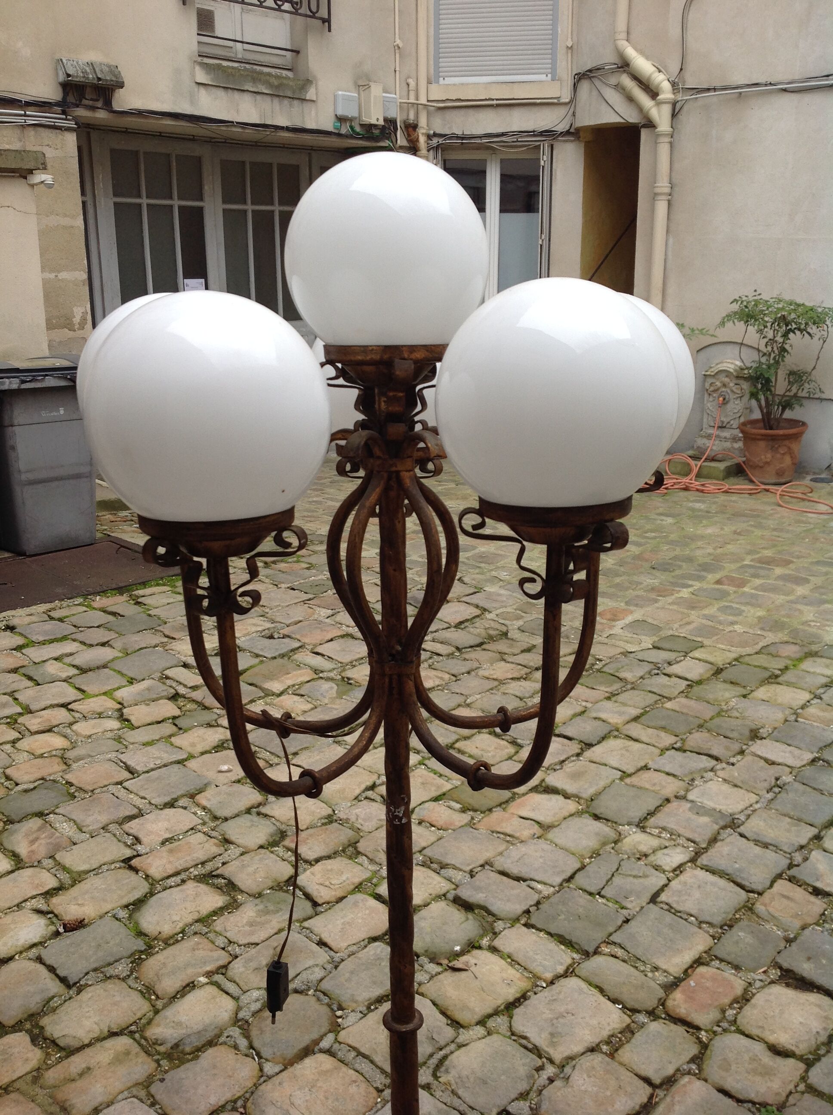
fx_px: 1126
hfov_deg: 40.6
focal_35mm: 35
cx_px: 416
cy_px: 558
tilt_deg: -16.2
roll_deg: +1.5
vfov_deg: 52.7
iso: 50
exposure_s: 1/139
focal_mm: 4.28
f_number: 2.4
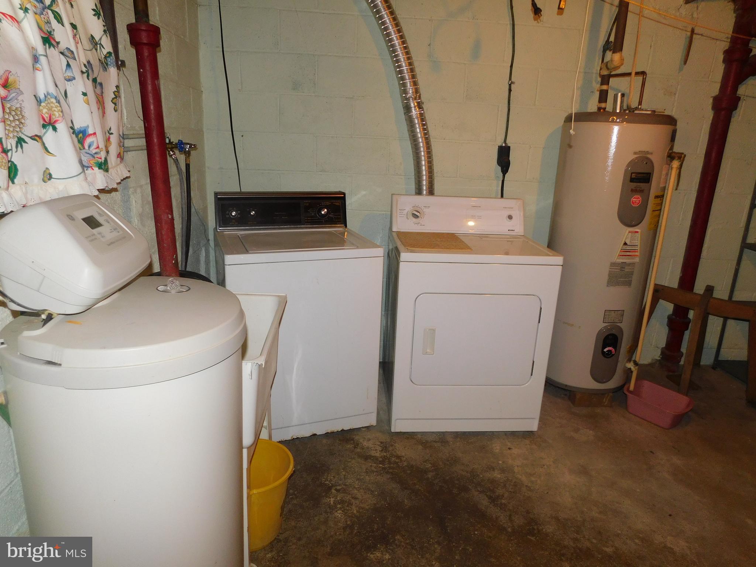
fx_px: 502
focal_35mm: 23
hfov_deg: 73.9
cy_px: 284
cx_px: 378
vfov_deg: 58.9
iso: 200
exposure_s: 1/30
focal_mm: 4
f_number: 3
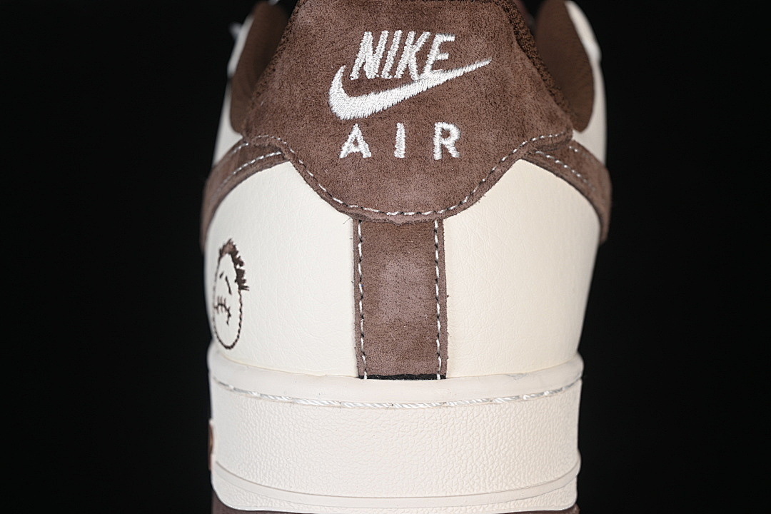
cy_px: 257
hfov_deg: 27.0
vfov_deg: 18.2
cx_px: 386
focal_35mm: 75
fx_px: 1606
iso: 160
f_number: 7.1
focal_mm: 50
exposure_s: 1/80
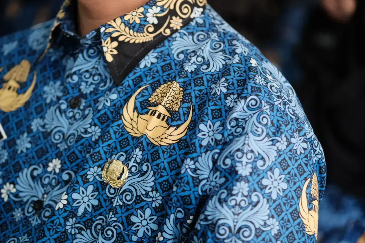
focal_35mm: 75
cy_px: 122
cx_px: 182
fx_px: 760
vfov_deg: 18.2
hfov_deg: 27.0
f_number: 2
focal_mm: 50
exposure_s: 1/200
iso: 2500
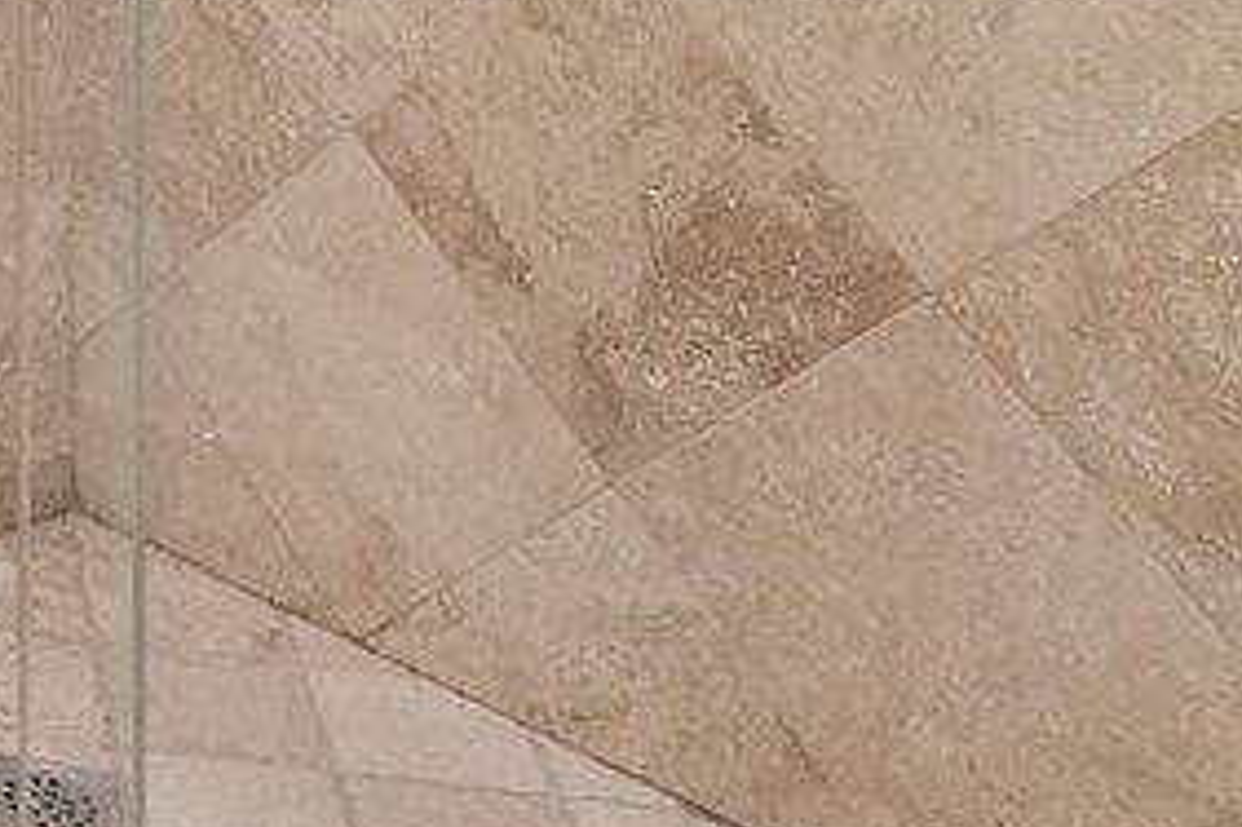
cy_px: -643
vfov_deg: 15.9
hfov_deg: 20.9
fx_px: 2517
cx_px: -875
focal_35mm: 73
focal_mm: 20
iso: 250
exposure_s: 1/1.43
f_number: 8
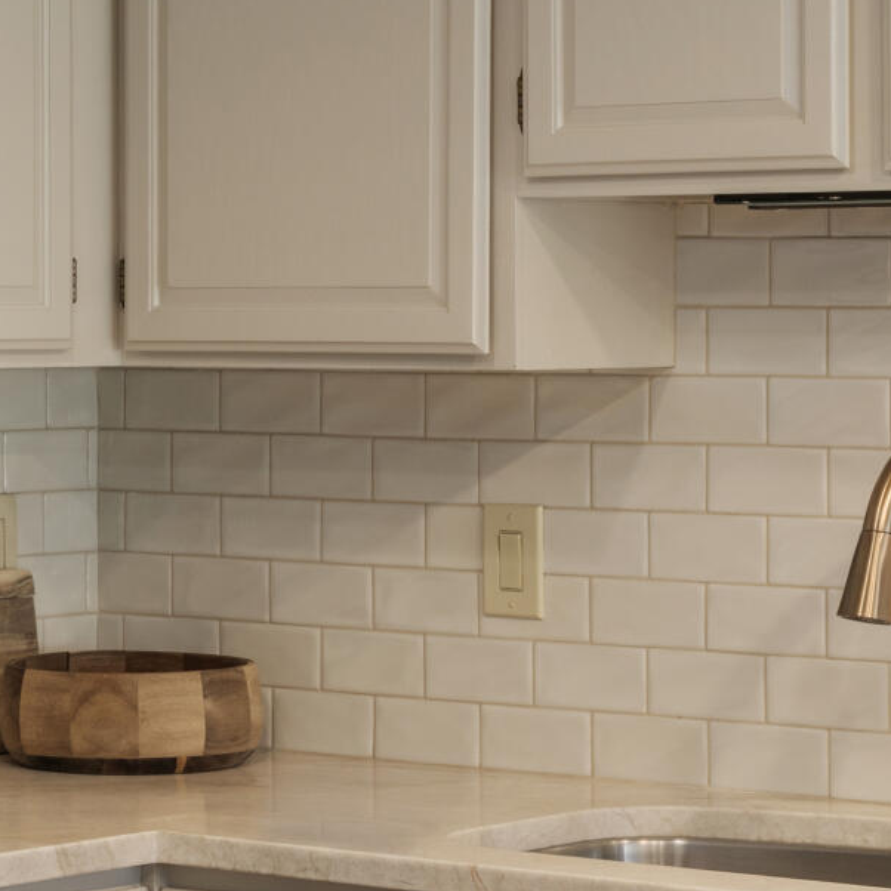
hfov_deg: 12.1
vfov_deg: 12.1
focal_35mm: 144
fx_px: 4193
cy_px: 338
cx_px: 181
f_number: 11
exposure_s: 1/1.25
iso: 250
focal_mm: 34
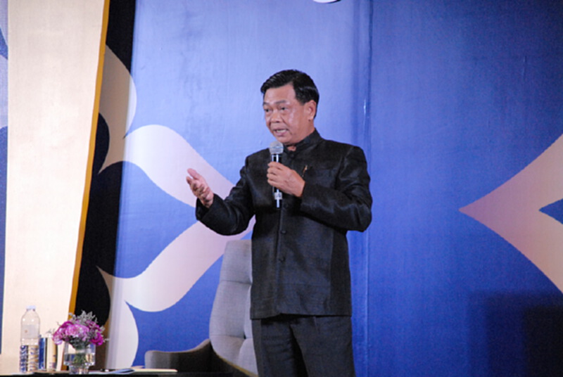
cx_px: 282
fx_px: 3172
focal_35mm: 202
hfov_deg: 10.1
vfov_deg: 6.8
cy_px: 188
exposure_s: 1/125
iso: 1600
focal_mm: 135
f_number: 6.3
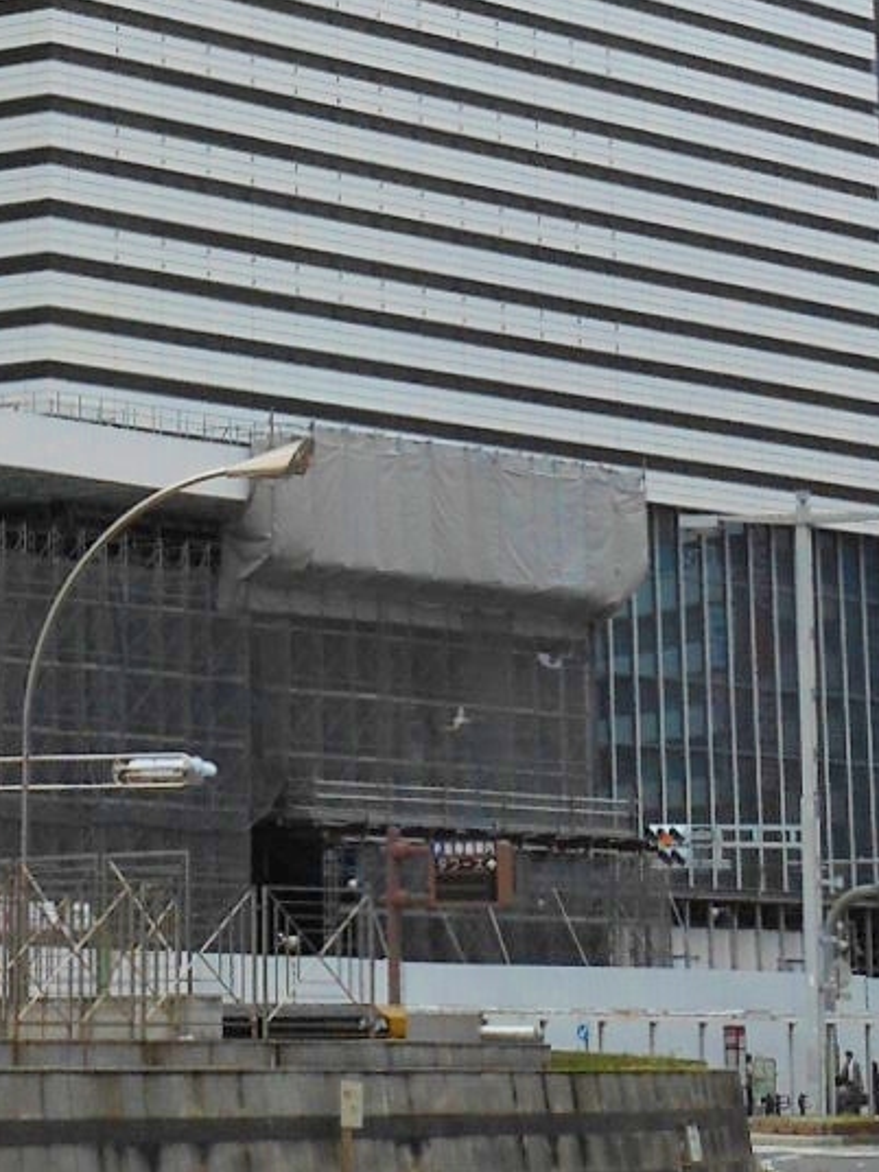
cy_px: -816
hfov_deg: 9.9
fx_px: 5045
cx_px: 114
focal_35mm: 149
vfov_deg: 12.3
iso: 80
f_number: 4.3
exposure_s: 1/400
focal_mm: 6.9
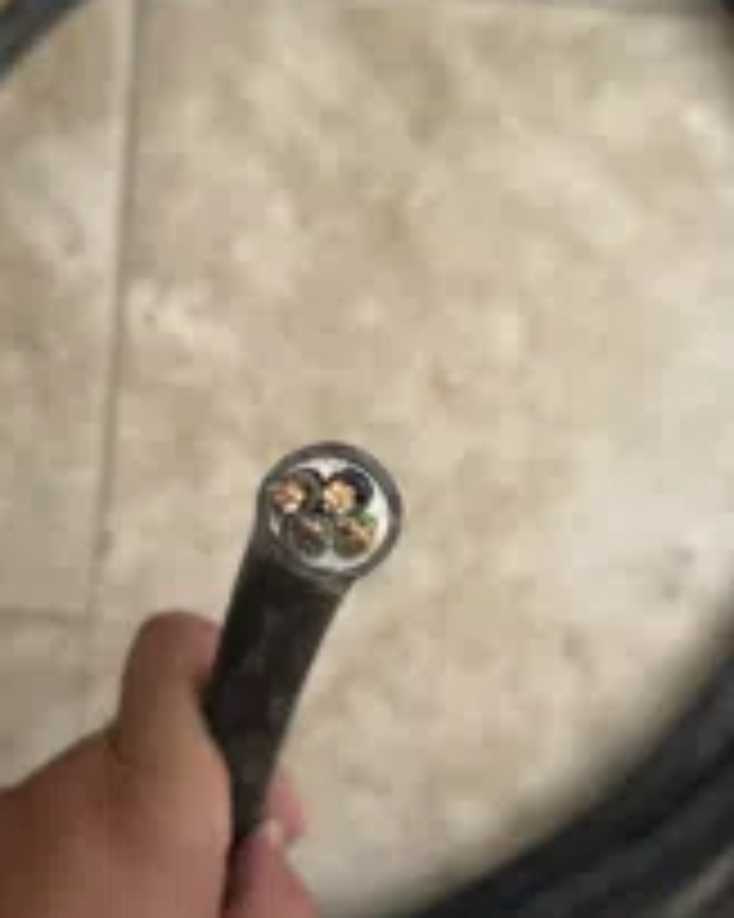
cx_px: 293
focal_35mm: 46
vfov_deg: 40.3
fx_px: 1250
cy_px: 513
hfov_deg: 32.6
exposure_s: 1/42
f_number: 1.78
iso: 1000
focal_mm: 6.86
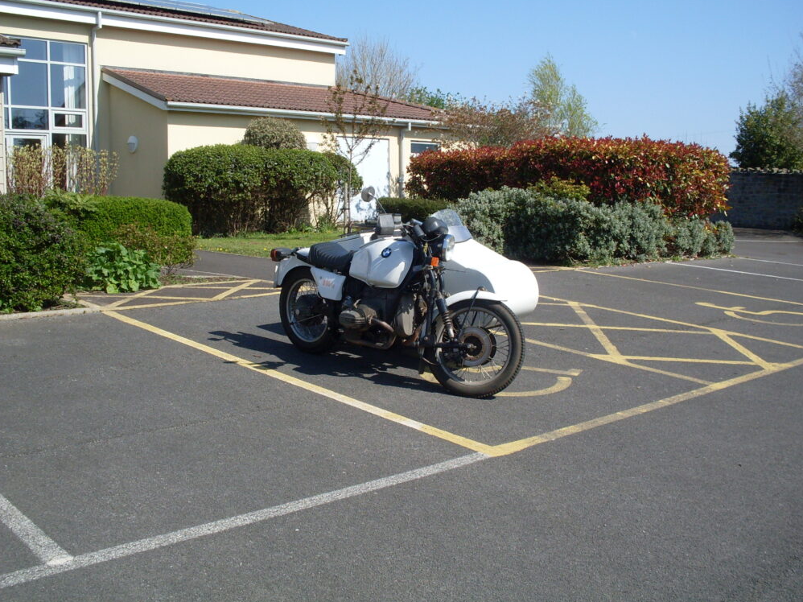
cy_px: 297
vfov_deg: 36.8
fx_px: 904
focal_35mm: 39
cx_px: 406
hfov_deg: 47.9
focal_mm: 6.3
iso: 80
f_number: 8.4
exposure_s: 1/250
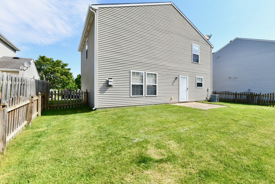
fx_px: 122
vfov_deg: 73.8
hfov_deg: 96.2
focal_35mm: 16
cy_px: 93
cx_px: 155
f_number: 11
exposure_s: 1/500
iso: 640
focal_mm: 14
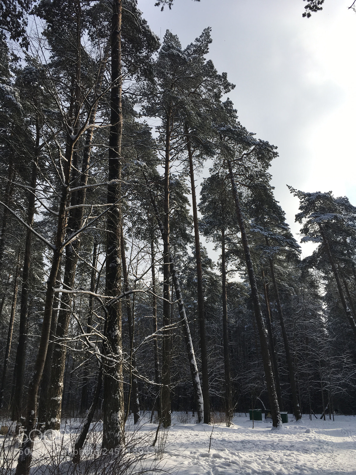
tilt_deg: +22.3
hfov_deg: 48.2
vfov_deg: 61.7
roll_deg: -1.8
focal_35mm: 29
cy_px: 238
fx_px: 398
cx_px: 178
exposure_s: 1/1789
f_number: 2.2
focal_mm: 4.15
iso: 25
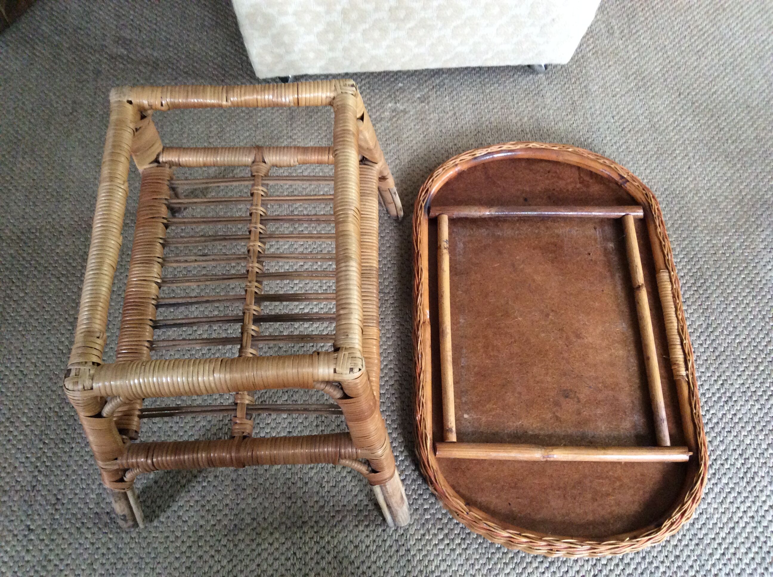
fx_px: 714
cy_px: 288
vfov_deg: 44.1
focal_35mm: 32
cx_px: 386
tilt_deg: -62.7
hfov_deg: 56.9
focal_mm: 3.3
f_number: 2.4
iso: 250
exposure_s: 1/25
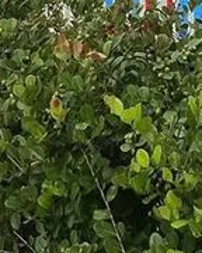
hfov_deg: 11.3
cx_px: 250
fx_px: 1001
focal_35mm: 134
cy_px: -200
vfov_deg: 13.0
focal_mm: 3
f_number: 1.8
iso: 25
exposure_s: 1/2141
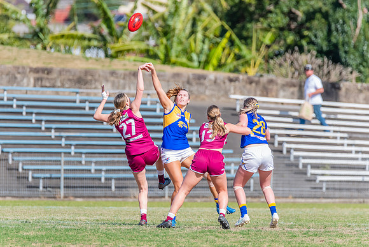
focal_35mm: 677
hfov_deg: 3.0
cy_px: 121
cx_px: 175
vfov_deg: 2.0
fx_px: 6943
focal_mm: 550
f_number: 8
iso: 800
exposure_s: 1/1600
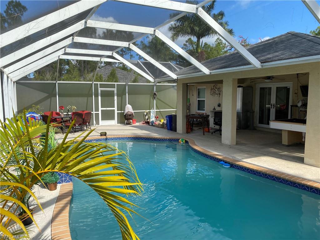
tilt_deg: -4.6
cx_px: 160
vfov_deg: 53.1
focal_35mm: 26
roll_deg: -0.5
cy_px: 120
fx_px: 240
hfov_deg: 67.3
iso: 32
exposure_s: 1/1484
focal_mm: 4.25
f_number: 1.8
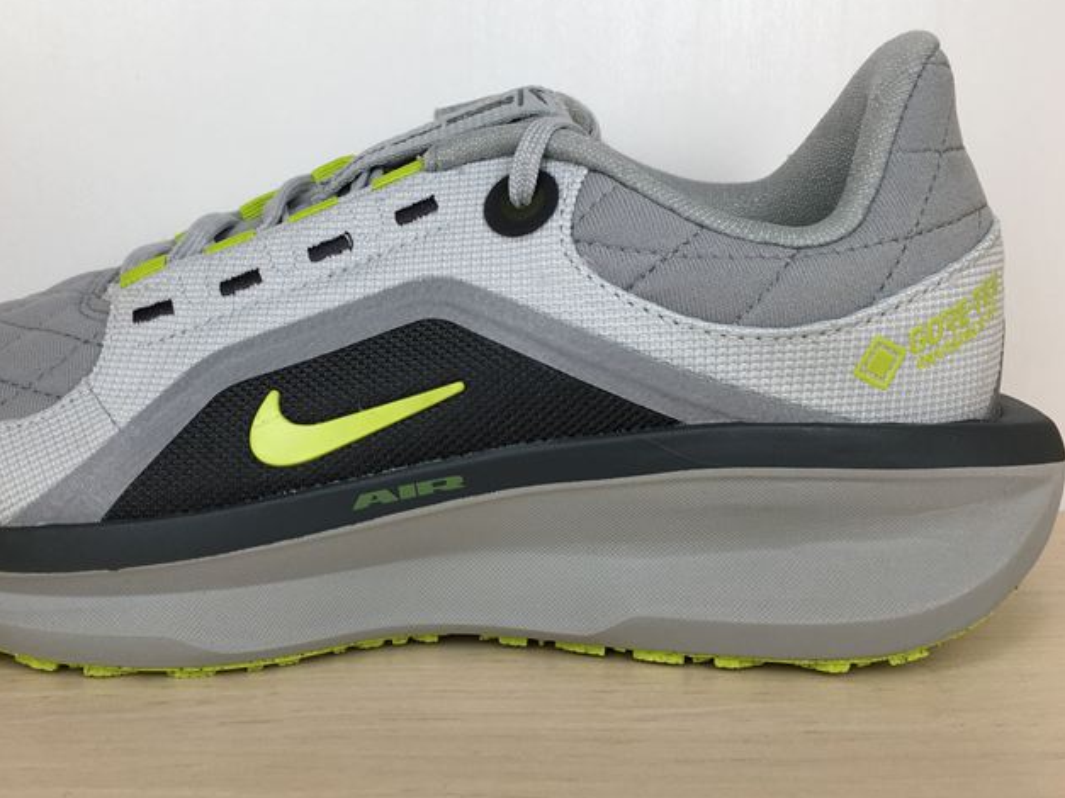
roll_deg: -0.1
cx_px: 420
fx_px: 1138
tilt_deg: -9.5
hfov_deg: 49.8
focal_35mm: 37
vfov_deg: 38.7
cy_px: 389
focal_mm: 4.15
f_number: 2.2
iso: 25
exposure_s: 1/132
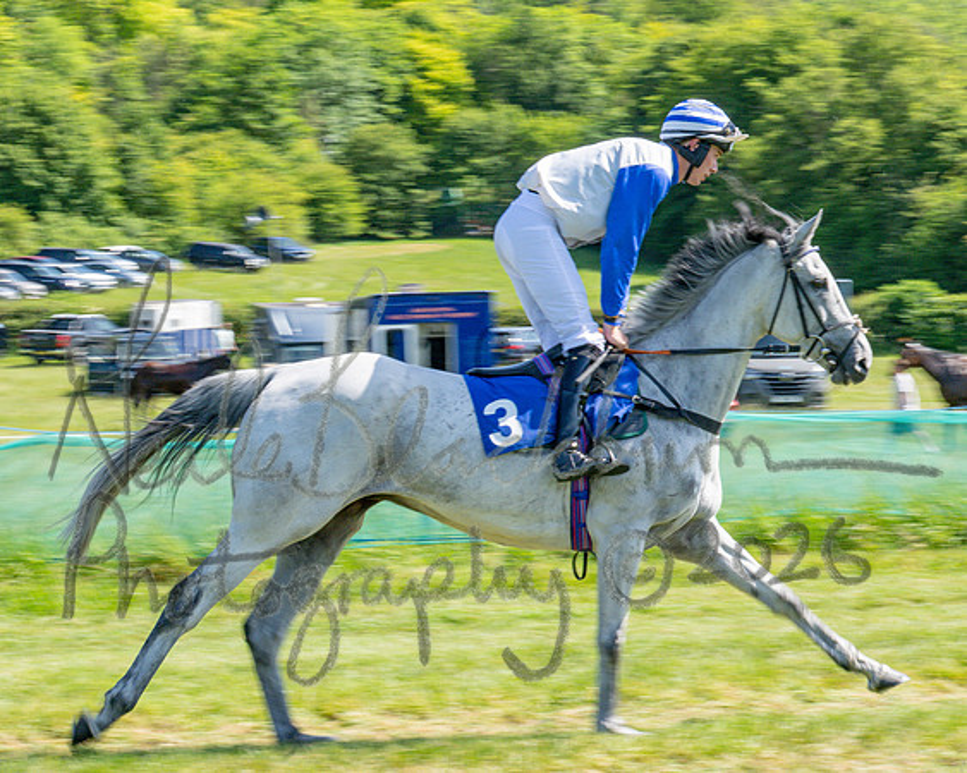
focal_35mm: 118
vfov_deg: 13.0
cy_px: 386
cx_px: 505
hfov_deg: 16.3
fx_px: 3385
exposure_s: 1/160
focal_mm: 70
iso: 200
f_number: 18
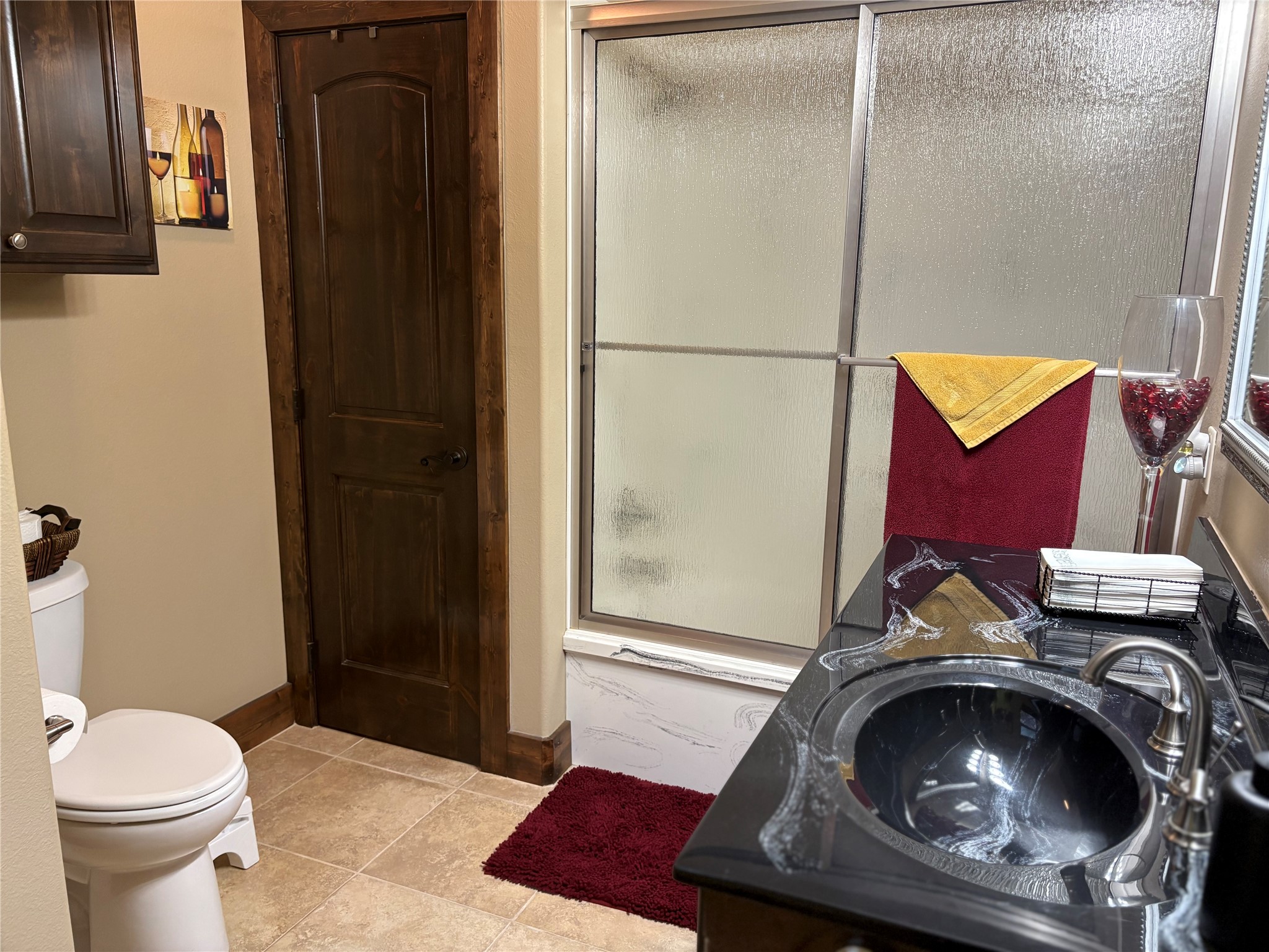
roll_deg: -0.2
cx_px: 634
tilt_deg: -12.2
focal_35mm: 26
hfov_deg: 67.3
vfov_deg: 53.1
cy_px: 476
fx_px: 953
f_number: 1.6
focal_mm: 5.96
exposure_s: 1/60
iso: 200
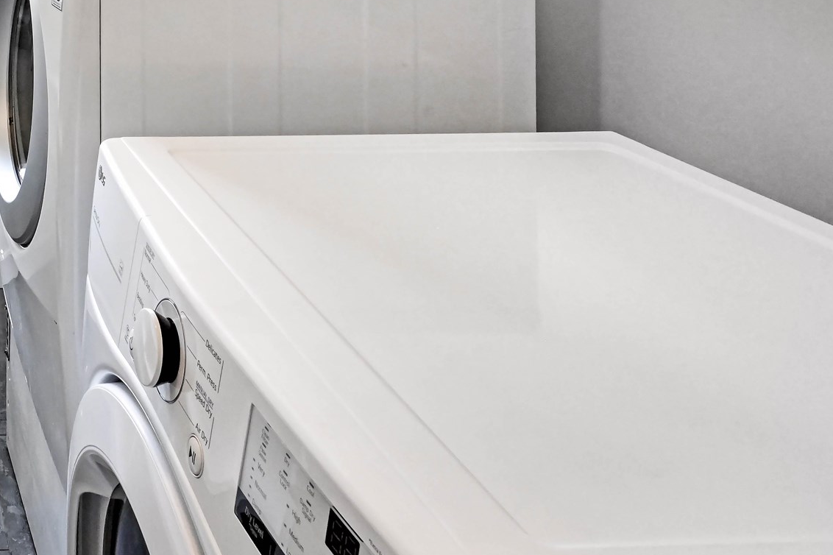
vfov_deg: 28.4
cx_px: -155
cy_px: -176
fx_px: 879
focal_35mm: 38
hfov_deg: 38.4
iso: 1000
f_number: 14
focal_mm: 14
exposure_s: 1/20
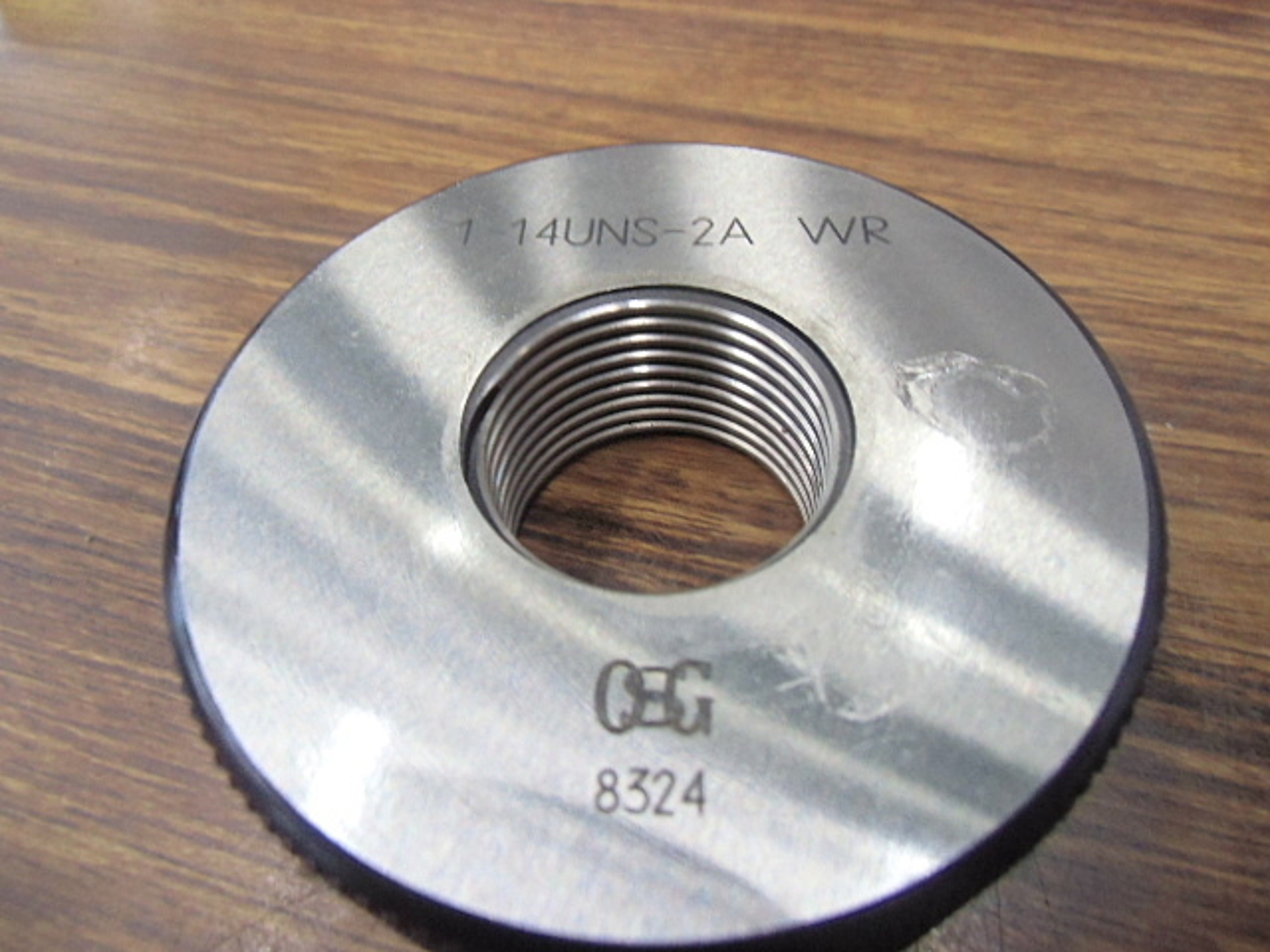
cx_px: 635
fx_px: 881
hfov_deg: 71.6
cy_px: 476
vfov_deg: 56.8
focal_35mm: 24
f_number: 3
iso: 400
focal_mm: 4.24
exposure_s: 1/25
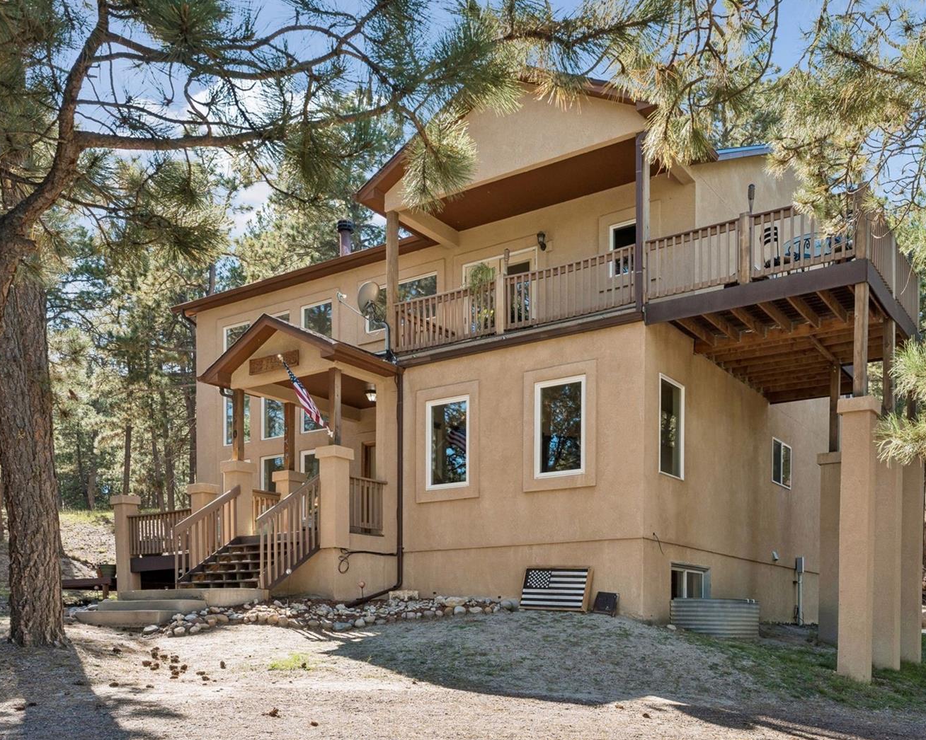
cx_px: 537
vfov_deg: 47.1
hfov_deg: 56.9
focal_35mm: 31
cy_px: 365
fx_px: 849
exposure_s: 1/200
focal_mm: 27
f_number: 9
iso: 400
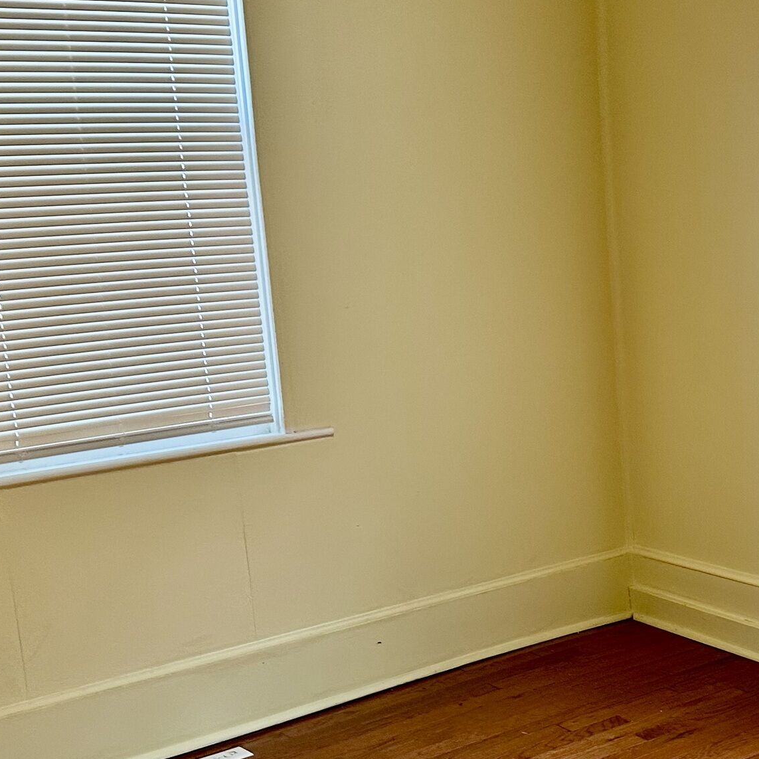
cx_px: 630
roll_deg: +2.8
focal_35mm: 57
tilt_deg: -12.2
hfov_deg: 29.2
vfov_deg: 29.9
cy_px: 494
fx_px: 1414
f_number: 1.78
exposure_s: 1/109
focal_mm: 6.86
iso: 250
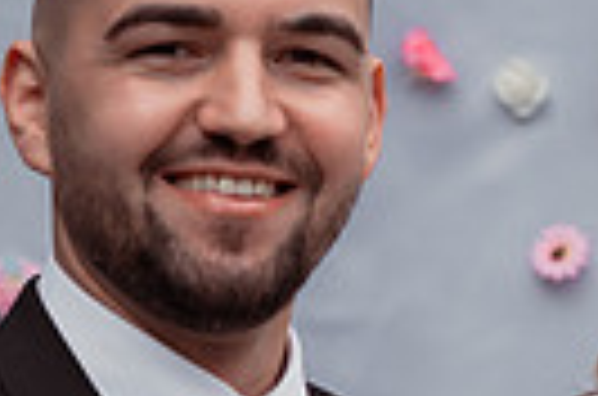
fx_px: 6165
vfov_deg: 3.7
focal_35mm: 372
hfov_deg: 5.5
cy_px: 513
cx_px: 616
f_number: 3.5
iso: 320
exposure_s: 1/1250
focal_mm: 85
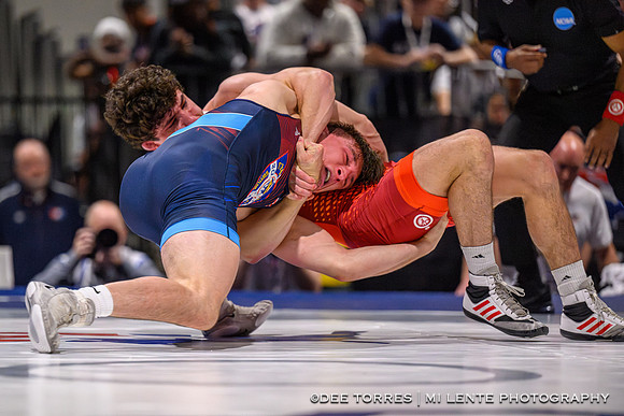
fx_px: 3350
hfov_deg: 10.6
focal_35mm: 193
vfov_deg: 7.1
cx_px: 250
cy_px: 244
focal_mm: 160
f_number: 2.8
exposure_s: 1/800
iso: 9000
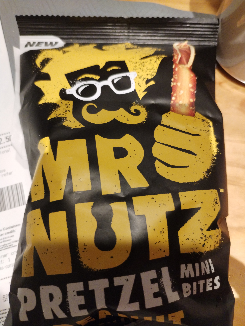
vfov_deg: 61.7
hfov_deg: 48.2
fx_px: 274
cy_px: 163
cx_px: 122
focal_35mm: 29
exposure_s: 1/33.3
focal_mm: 4.75
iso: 590
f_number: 1.8
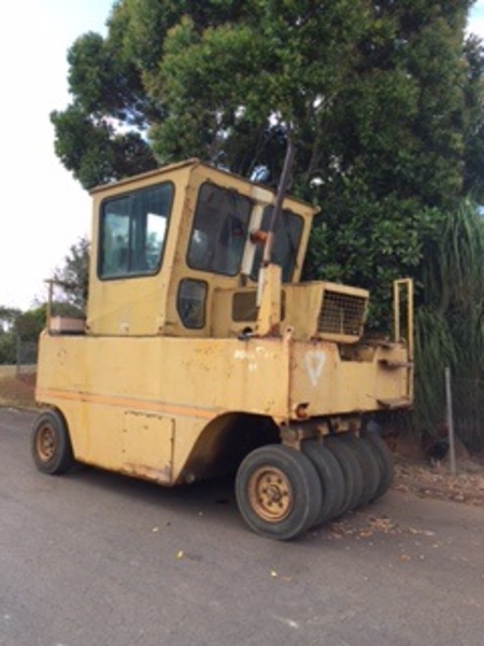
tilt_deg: +5.9
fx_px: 541
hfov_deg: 48.2
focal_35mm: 29
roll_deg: +1.6
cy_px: 323
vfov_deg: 61.7
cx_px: 242
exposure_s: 1/425
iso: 32
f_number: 2.2
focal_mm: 4.15
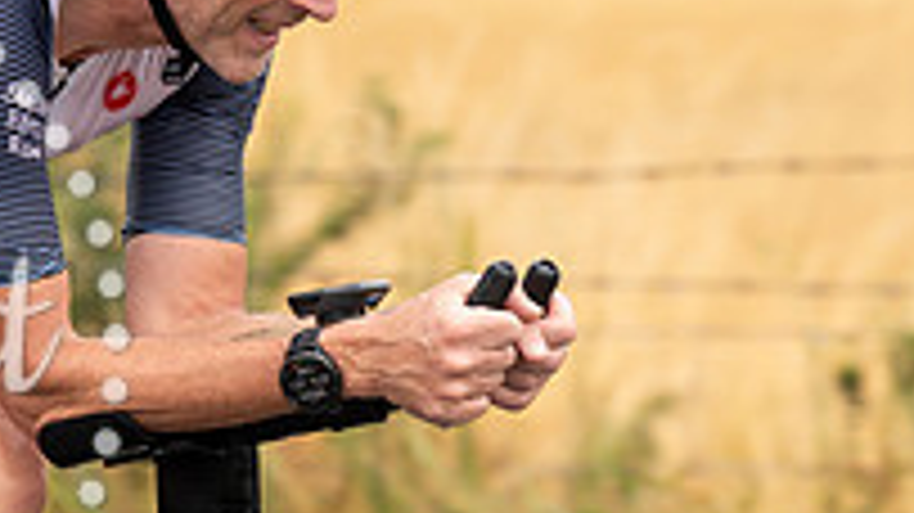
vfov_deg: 2.4
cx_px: 405
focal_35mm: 510
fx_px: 12355
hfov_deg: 4.2
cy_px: 115
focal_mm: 170
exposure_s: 1/800
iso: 400
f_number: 3.5
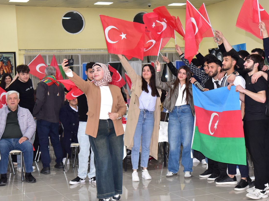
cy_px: 85
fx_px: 591
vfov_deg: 19.4
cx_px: 173
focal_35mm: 76
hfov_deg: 25.6
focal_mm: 55
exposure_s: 1/200
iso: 2500
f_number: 6.3
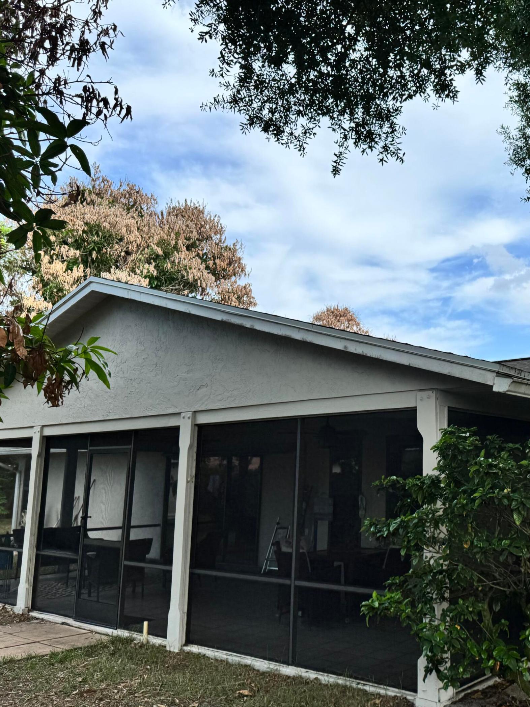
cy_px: 359
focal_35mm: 33
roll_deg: -0.3
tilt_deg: +9.0
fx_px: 674
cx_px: 426
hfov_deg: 41.1
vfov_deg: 55.4
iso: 80
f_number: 1.78
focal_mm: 6.76
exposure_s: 1/2710
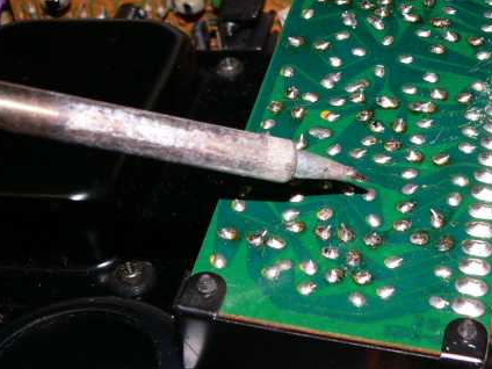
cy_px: 129
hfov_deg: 23.3
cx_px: 366
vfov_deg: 17.7
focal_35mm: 83
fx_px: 1180
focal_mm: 9.1
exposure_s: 1/60
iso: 100
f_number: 4
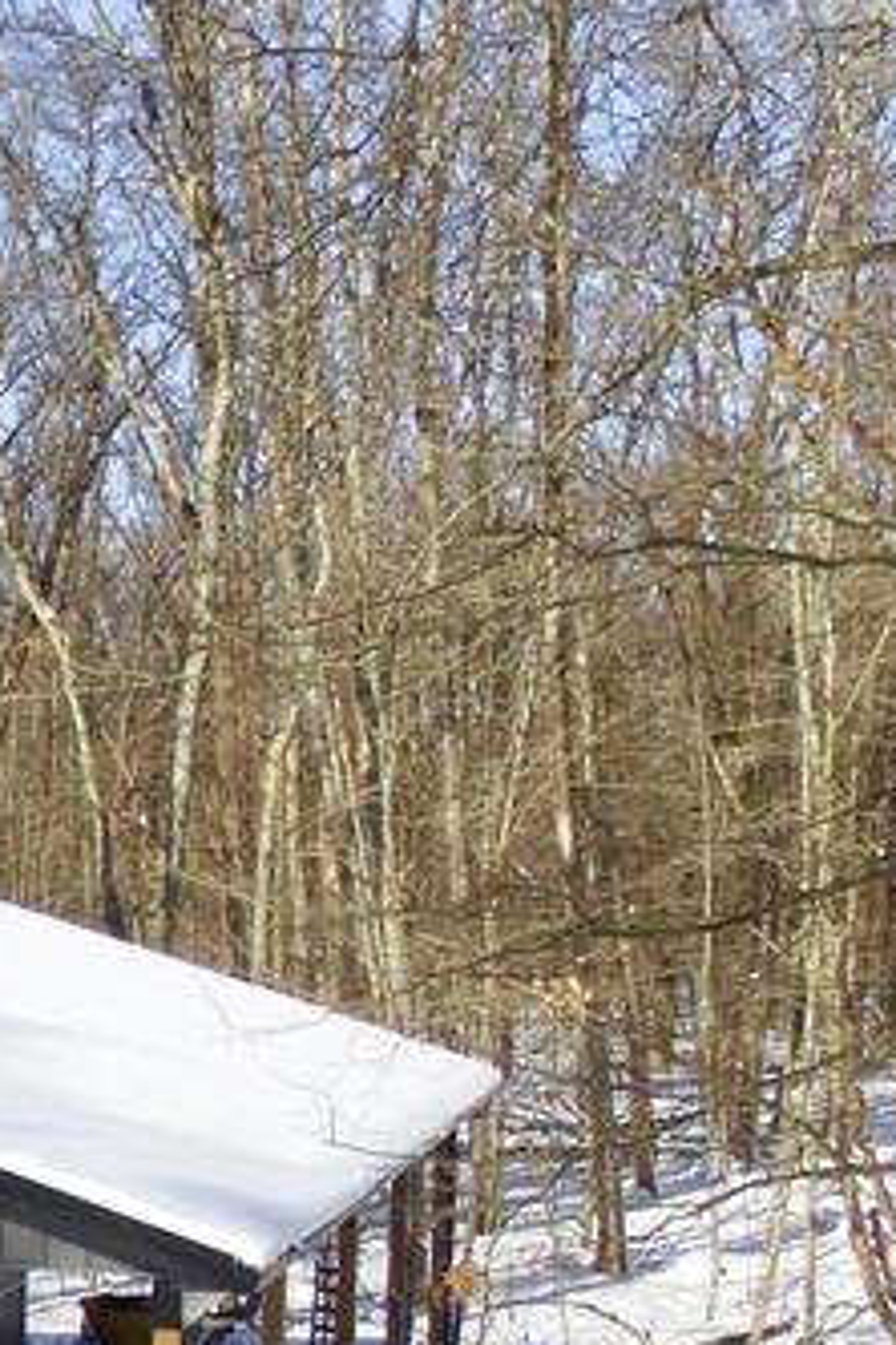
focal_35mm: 64
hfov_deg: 16.7
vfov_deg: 30.3
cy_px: 1159
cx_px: -819
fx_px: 2389
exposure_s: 1/1433
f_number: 2.8
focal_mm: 3.61
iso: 100
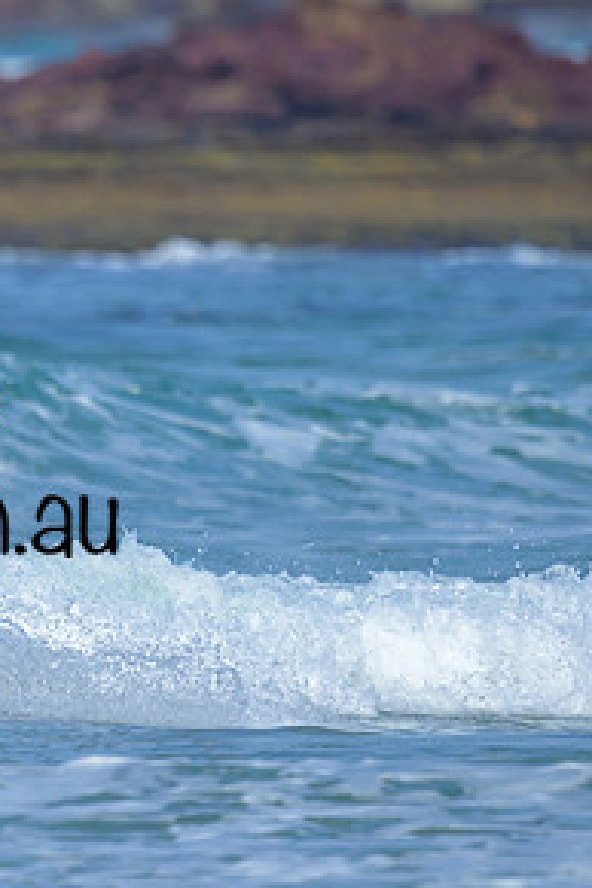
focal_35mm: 2191
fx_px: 54040
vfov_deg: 0.9
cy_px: 532
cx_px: -212
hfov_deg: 0.6
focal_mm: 800
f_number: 6.3
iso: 200
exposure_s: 1/2000
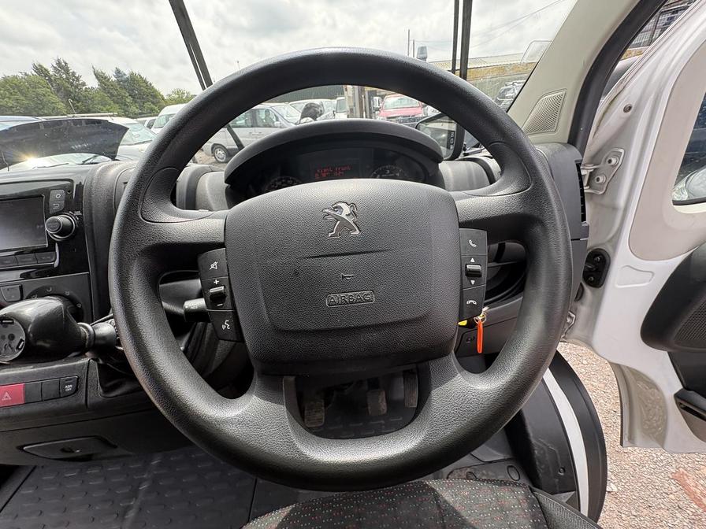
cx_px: 353
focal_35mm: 14
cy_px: 264
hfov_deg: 102.1
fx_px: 286
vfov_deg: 85.7
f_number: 2.2
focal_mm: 2.22
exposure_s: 1/230
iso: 64
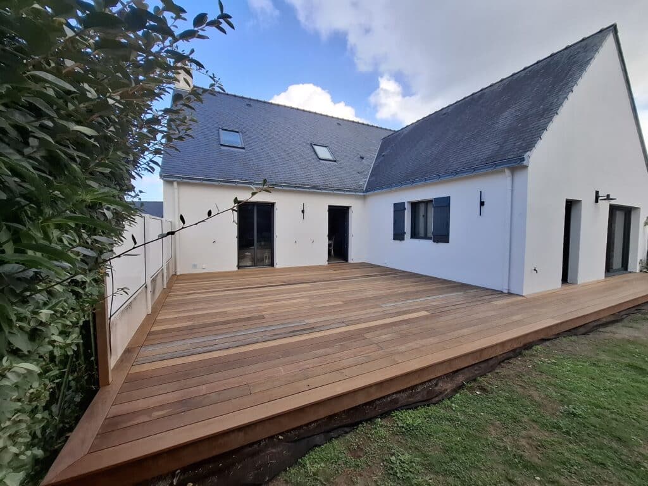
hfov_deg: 106.2
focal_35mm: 13
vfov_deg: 89.9
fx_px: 243
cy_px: 243
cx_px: 324
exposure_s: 1/398
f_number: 2.2
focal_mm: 1.74
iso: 40
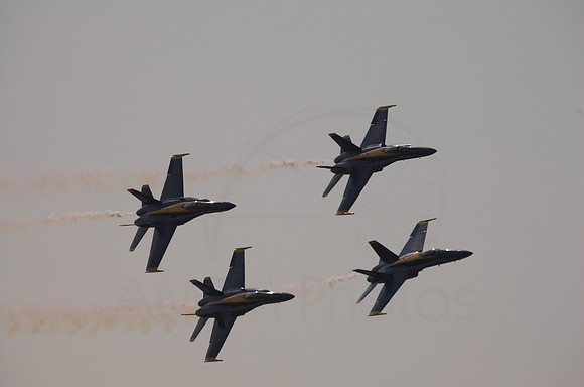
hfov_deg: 4.3
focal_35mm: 480
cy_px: 194
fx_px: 7770
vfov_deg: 2.9
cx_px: 292
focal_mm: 320
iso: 200
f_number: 11
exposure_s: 1/1000
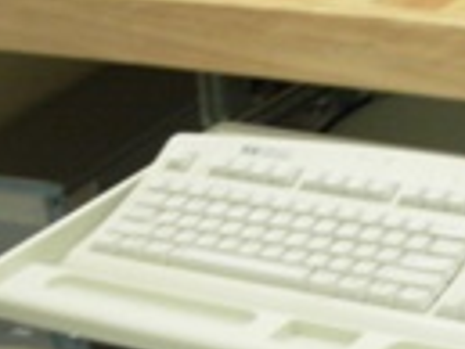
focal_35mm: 132
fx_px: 1775
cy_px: 367
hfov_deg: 14.8
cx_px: 397
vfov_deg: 11.1
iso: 141
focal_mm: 6.3
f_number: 2.9
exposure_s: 1/32
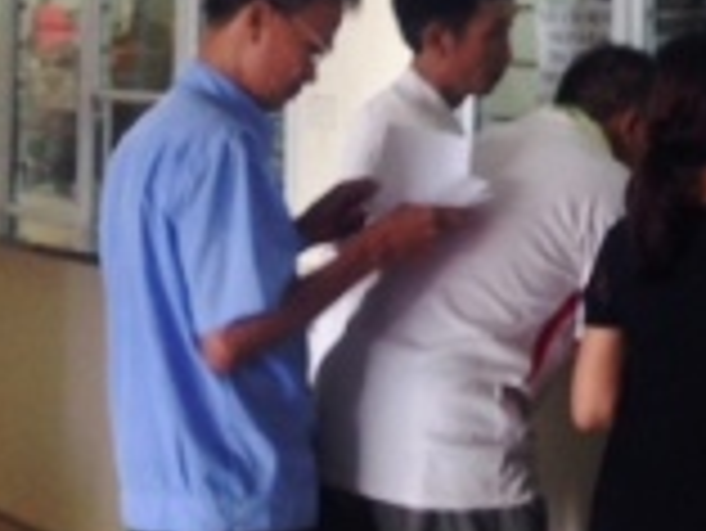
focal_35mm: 112
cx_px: 803
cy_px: -266
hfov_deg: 16.9
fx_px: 2286
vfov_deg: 12.6
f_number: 2.4
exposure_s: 1/20
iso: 50
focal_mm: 4.12
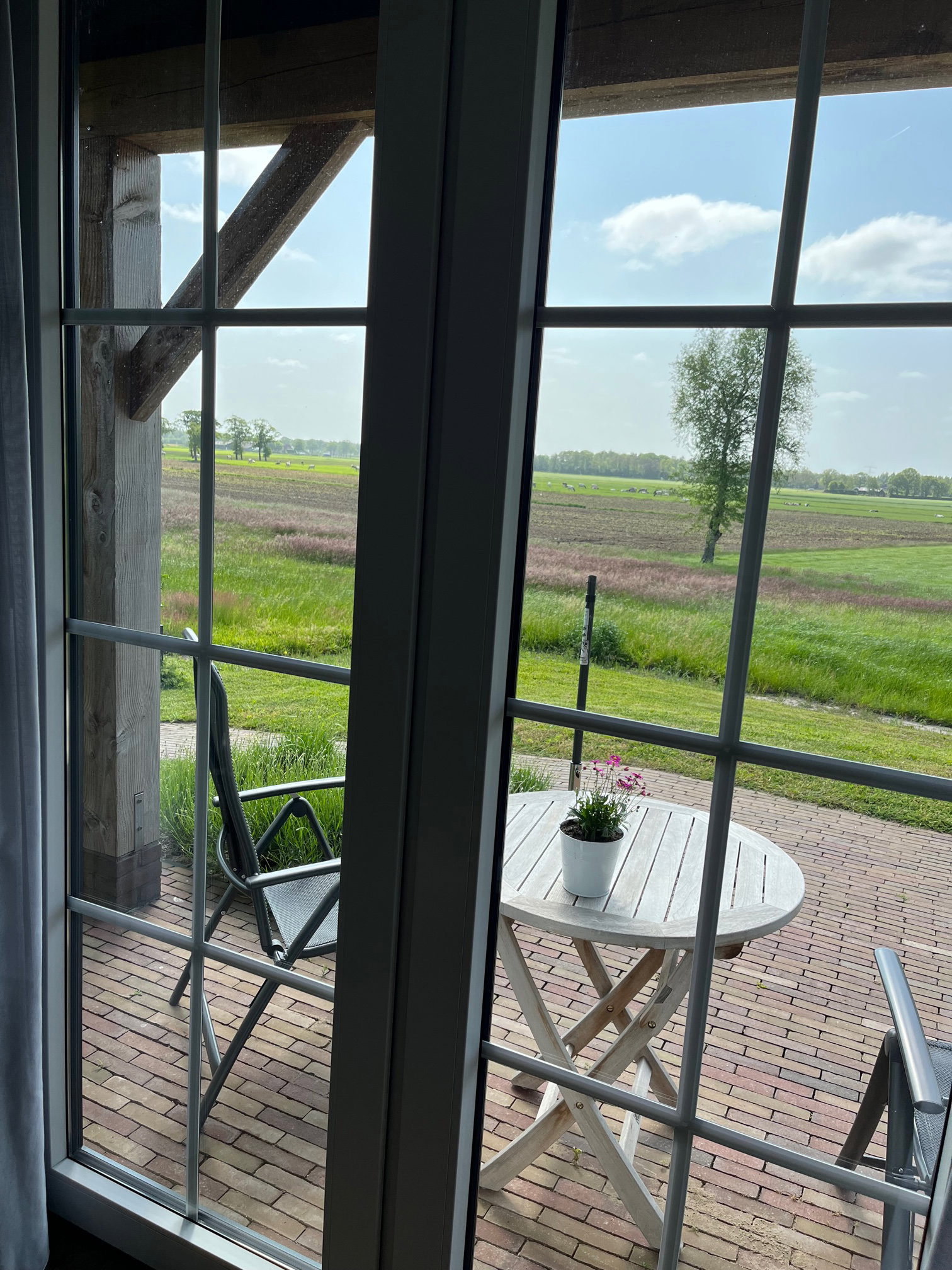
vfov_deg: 67.3
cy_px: 635
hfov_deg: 53.1
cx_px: 476
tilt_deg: -11.2
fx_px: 953
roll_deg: -3.4
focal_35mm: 26
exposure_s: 1/1748
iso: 50
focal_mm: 5.1
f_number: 1.6
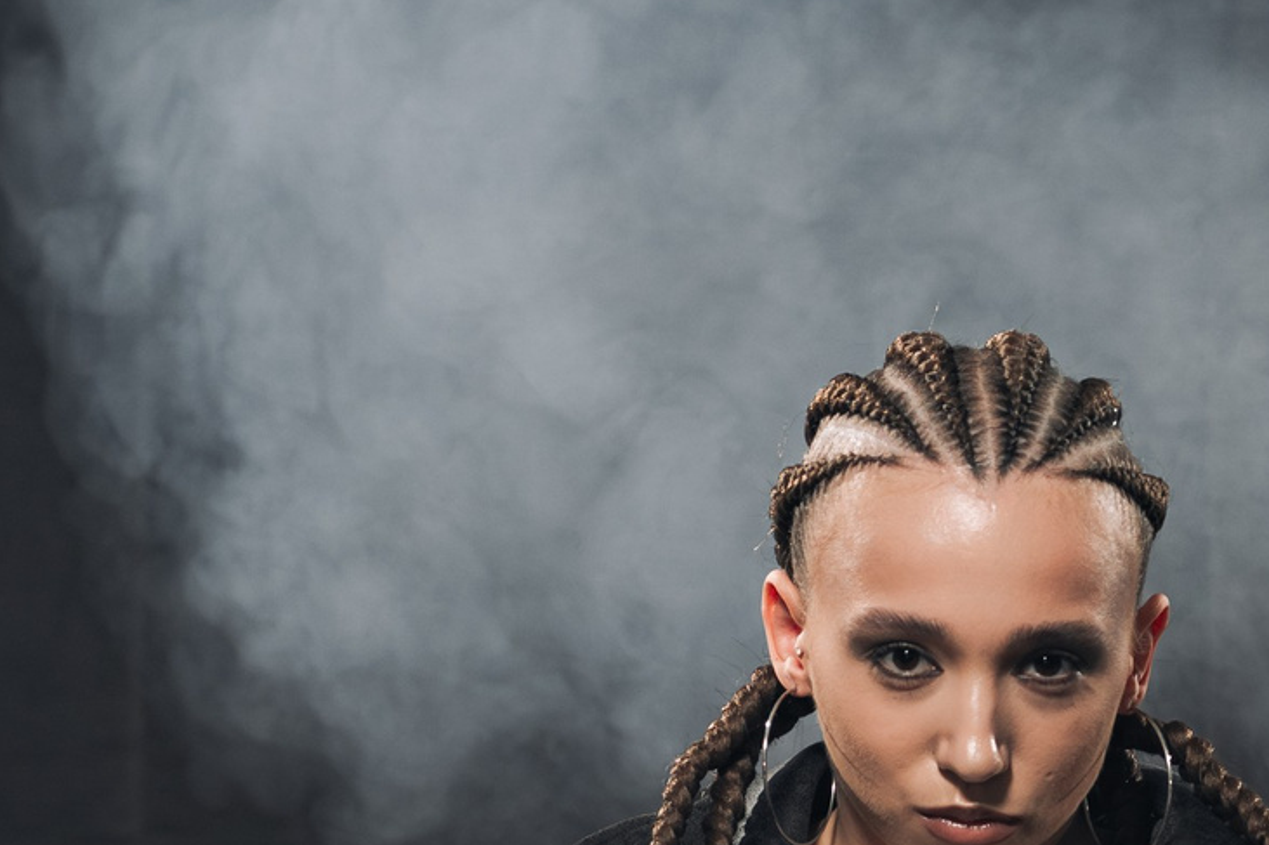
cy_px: 1004
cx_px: 777
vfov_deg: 6.8
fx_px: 7118
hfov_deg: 10.2
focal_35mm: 202
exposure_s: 1/160
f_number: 2.8
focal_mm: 55
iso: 320
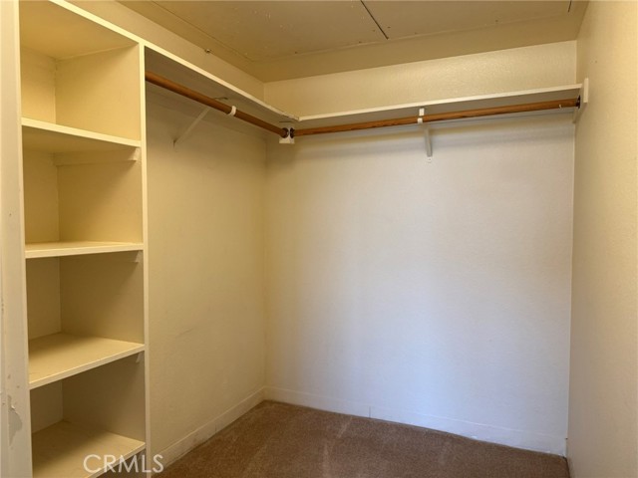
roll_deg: +0.7
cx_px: 319
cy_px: 239
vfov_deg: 56.8
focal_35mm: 24
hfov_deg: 71.6
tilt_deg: -2.0
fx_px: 442
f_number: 1.78
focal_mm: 6.76
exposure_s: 1/60
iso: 200
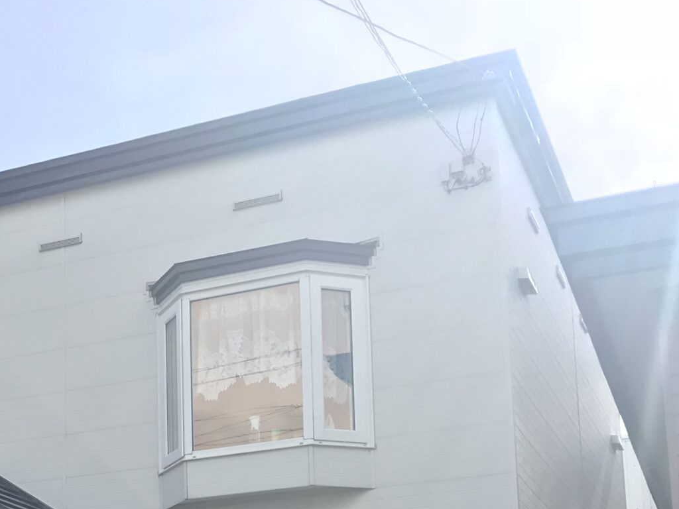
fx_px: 1373
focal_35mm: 70
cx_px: 95
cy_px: 585
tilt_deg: +10.6
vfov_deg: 19.9
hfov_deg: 27.0
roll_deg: +0.5
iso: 20
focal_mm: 3.99
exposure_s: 1/1473
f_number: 1.8
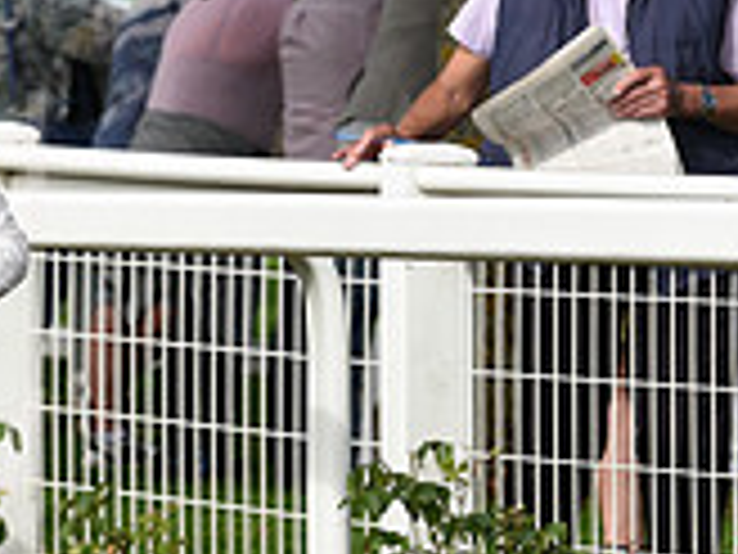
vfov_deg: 2.7
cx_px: -526
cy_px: 214
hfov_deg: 3.6
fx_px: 11577
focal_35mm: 543
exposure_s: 1/1600
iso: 400
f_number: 6.3
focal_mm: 160
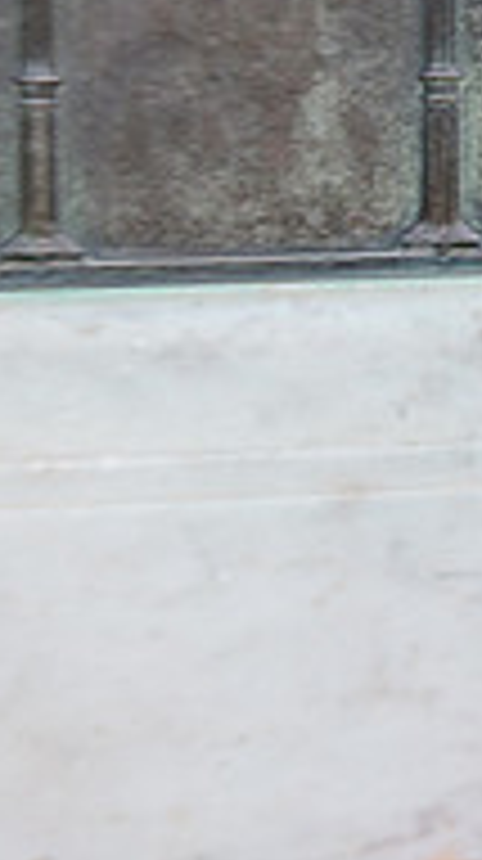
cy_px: 189
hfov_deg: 7.3
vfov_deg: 13.2
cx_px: 788
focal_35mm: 162
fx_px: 3692
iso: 500
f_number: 4
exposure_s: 1/125
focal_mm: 50
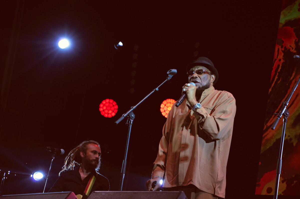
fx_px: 1311
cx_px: 150
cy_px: 100
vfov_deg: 8.7
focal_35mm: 158
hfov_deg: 13.1
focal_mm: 105
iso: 400
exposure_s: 1/200
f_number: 5.6
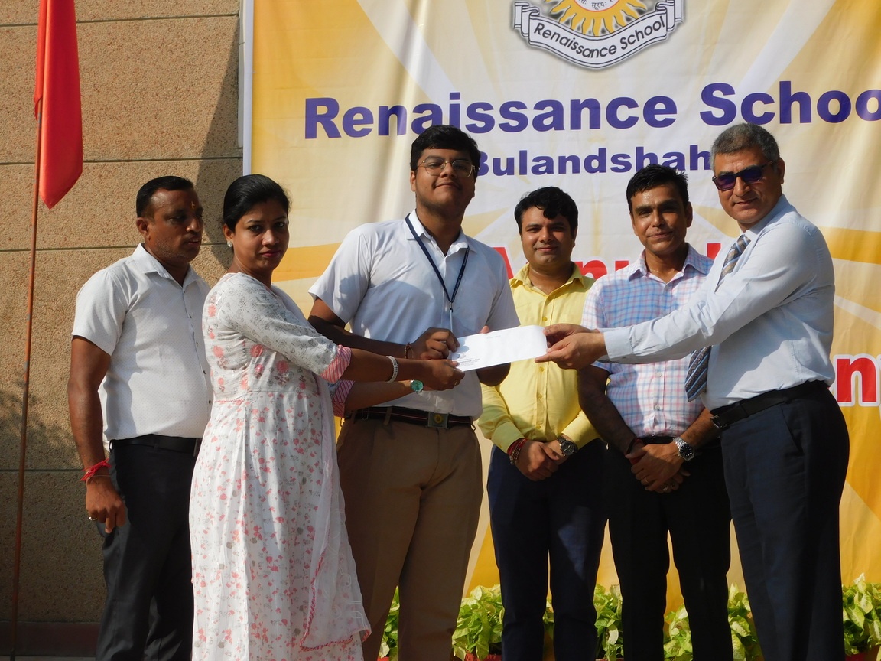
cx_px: 440
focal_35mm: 71
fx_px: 1807
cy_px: 330
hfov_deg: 27.4
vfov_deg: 20.7
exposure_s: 1/1250
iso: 125
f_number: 4.3
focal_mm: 12.6
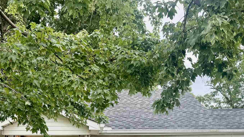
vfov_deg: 19.1
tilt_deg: -0.7
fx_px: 382
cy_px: 170
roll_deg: +0.7
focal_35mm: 59
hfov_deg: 35.4
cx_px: 107
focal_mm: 6.76
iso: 80
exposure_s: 1/702
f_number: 1.78
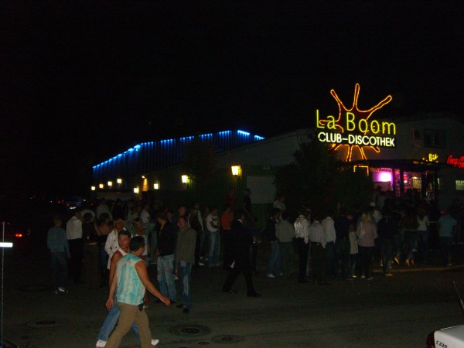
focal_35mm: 38
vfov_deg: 37.7
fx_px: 509
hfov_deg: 49.0
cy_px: 174
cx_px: 232
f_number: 2.8
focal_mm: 7.9
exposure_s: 1/60
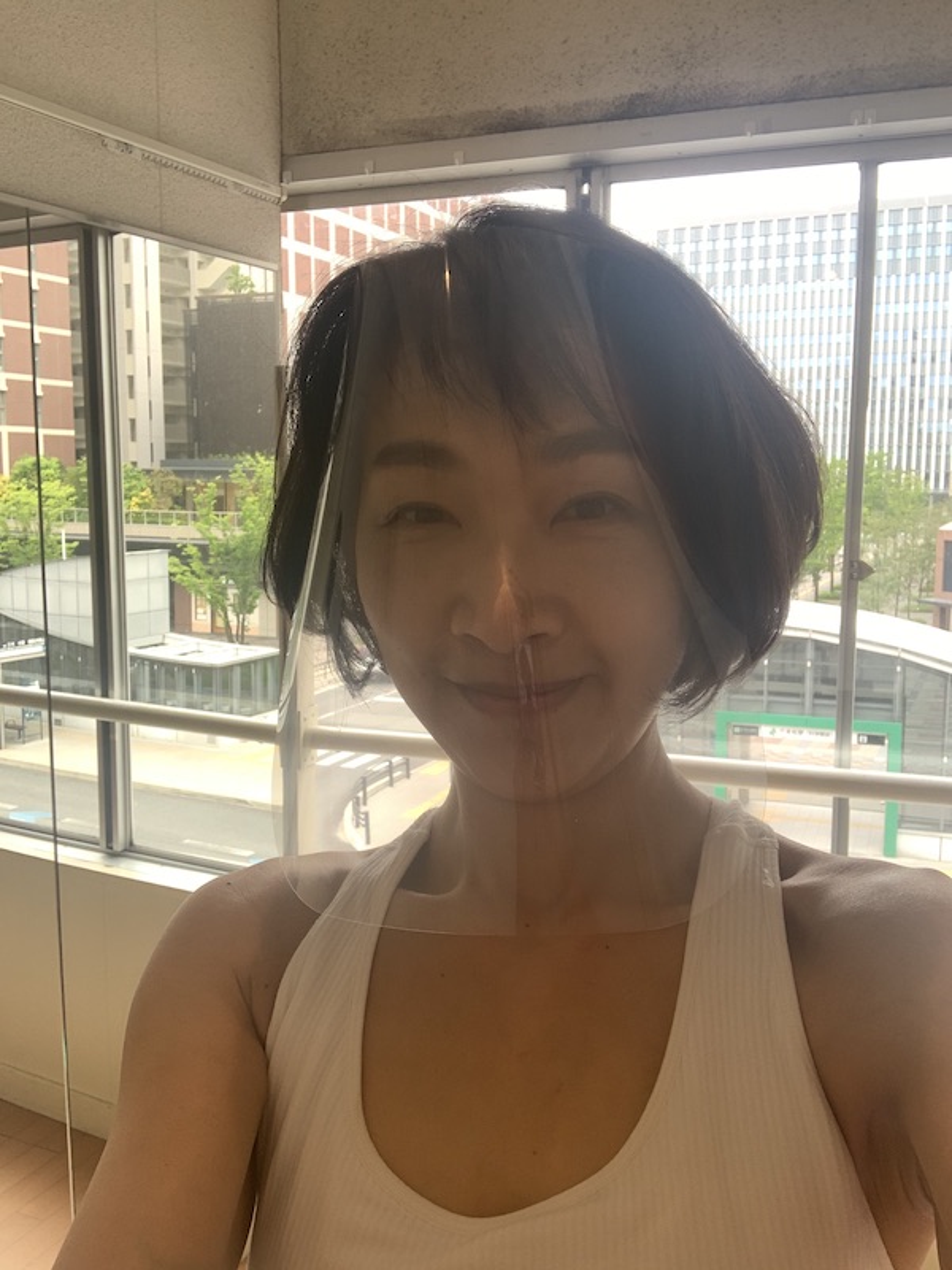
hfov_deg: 44.2
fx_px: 1173
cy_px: 635
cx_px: 476
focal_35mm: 32
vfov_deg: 56.8
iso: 64
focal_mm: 2.87
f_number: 2.2
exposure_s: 1/108
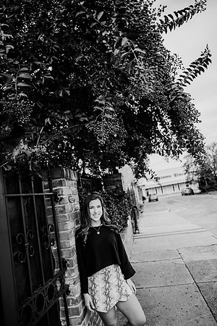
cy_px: 163
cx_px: 108
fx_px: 217
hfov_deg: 53.1
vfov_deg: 73.7
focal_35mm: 24
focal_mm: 24
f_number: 2.2
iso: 160
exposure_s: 1/640
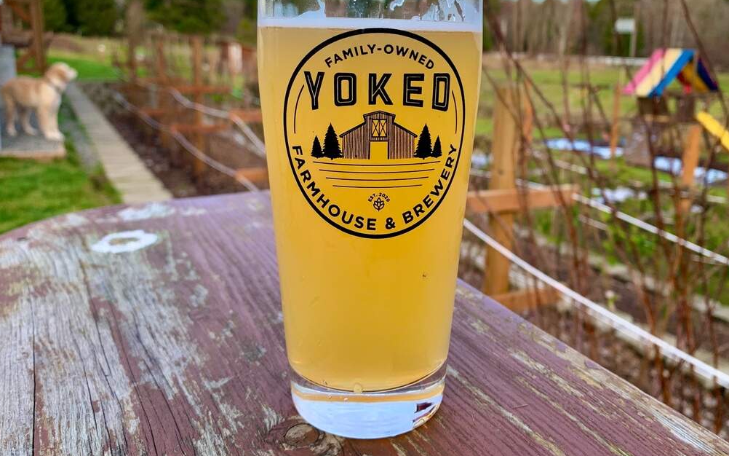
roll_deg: -1.5
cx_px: 402
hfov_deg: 58.0
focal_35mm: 33
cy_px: 184
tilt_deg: -11.8
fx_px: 656
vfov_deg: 38.2
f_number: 1.8
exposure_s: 1/412
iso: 25
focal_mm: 4.25
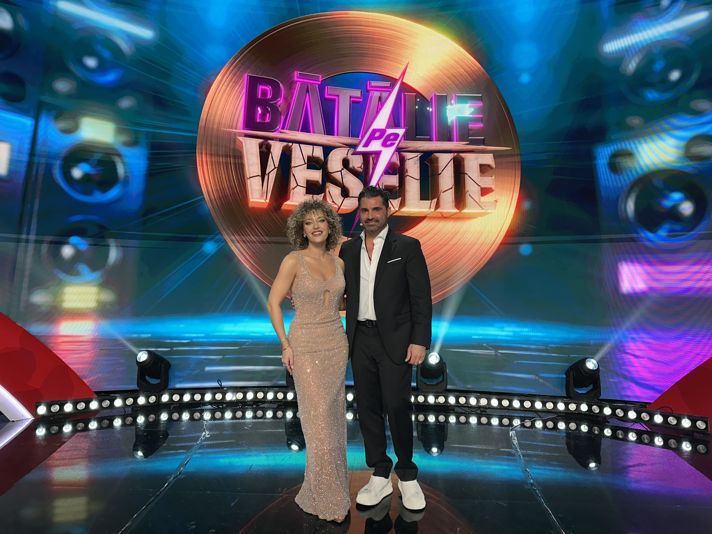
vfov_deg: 56.8
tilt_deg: +2.4
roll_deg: -0.6
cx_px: 356
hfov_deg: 71.6
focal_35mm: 24
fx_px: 494
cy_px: 267
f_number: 1.78
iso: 200
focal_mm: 6.86
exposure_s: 1/95
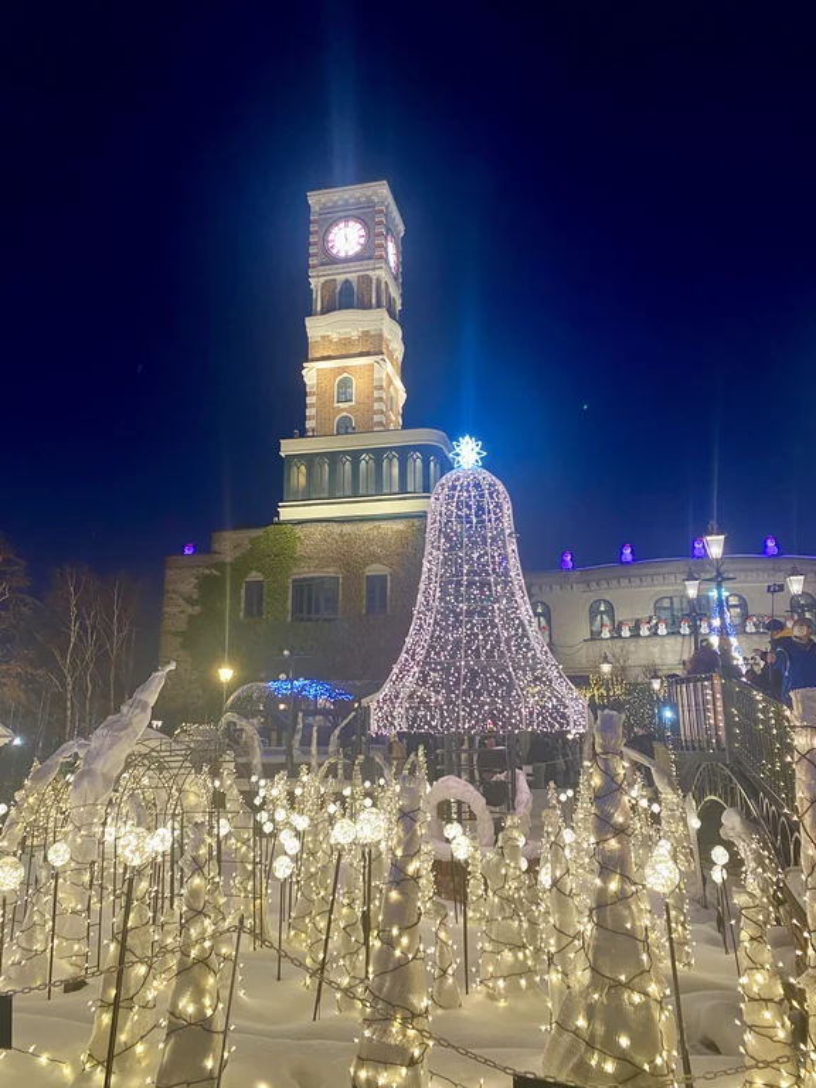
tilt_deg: +13.5
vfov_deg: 67.3
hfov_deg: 53.1
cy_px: 544
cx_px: 408
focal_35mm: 26
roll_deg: -0.9
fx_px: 817
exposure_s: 1/50
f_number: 1.8
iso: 320
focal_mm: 4.25
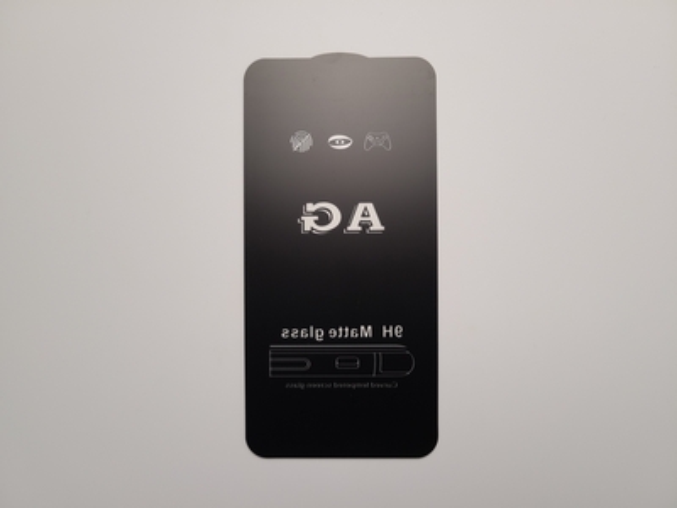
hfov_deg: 67.3
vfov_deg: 53.1
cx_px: 338
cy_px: 254
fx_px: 508
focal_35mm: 26
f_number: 1.8
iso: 40
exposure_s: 1/50
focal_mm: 5.4
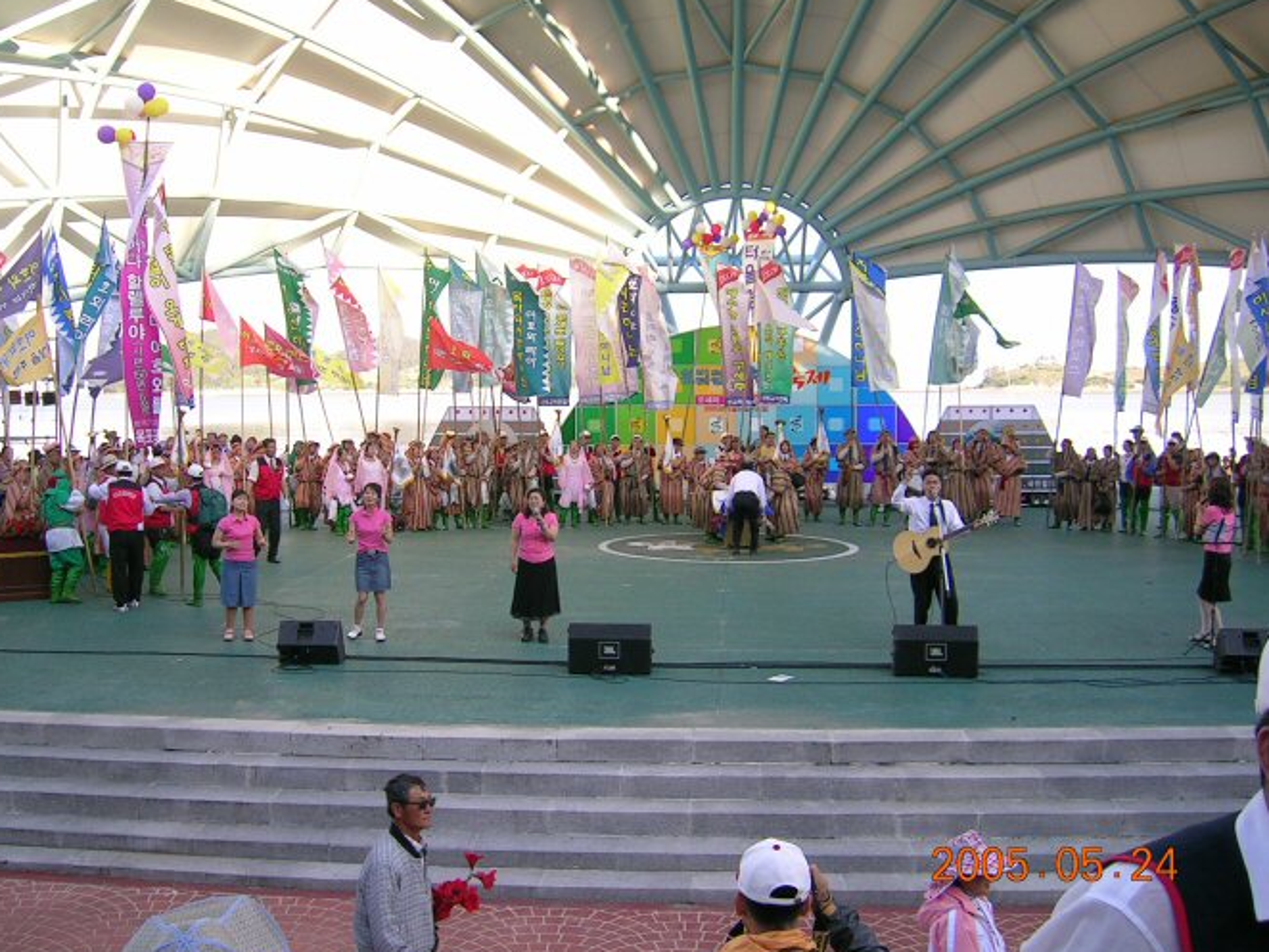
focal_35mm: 37
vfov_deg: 38.7
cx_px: 600
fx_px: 1357
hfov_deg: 50.1
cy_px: 466
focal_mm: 5.4
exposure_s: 1/213
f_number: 2.8
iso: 50
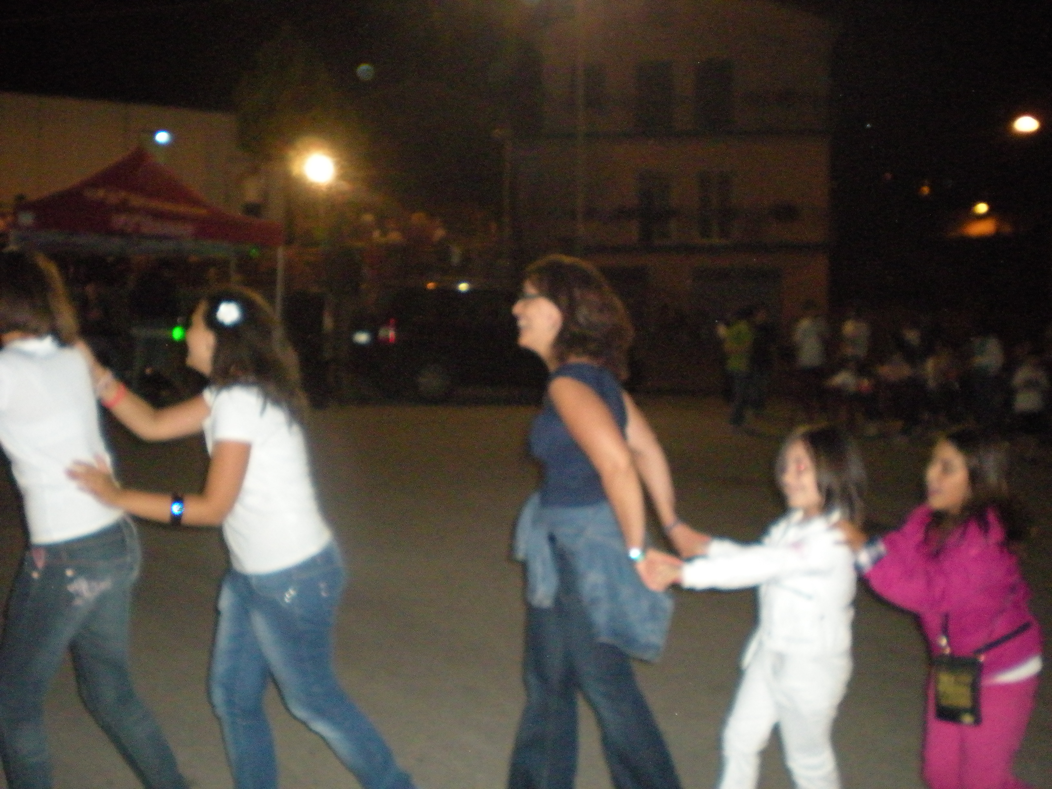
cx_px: 526
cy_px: 394
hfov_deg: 49.0
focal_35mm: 38
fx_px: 1155
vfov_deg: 37.7
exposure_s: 1/60
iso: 797
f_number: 3.1
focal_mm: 6.3
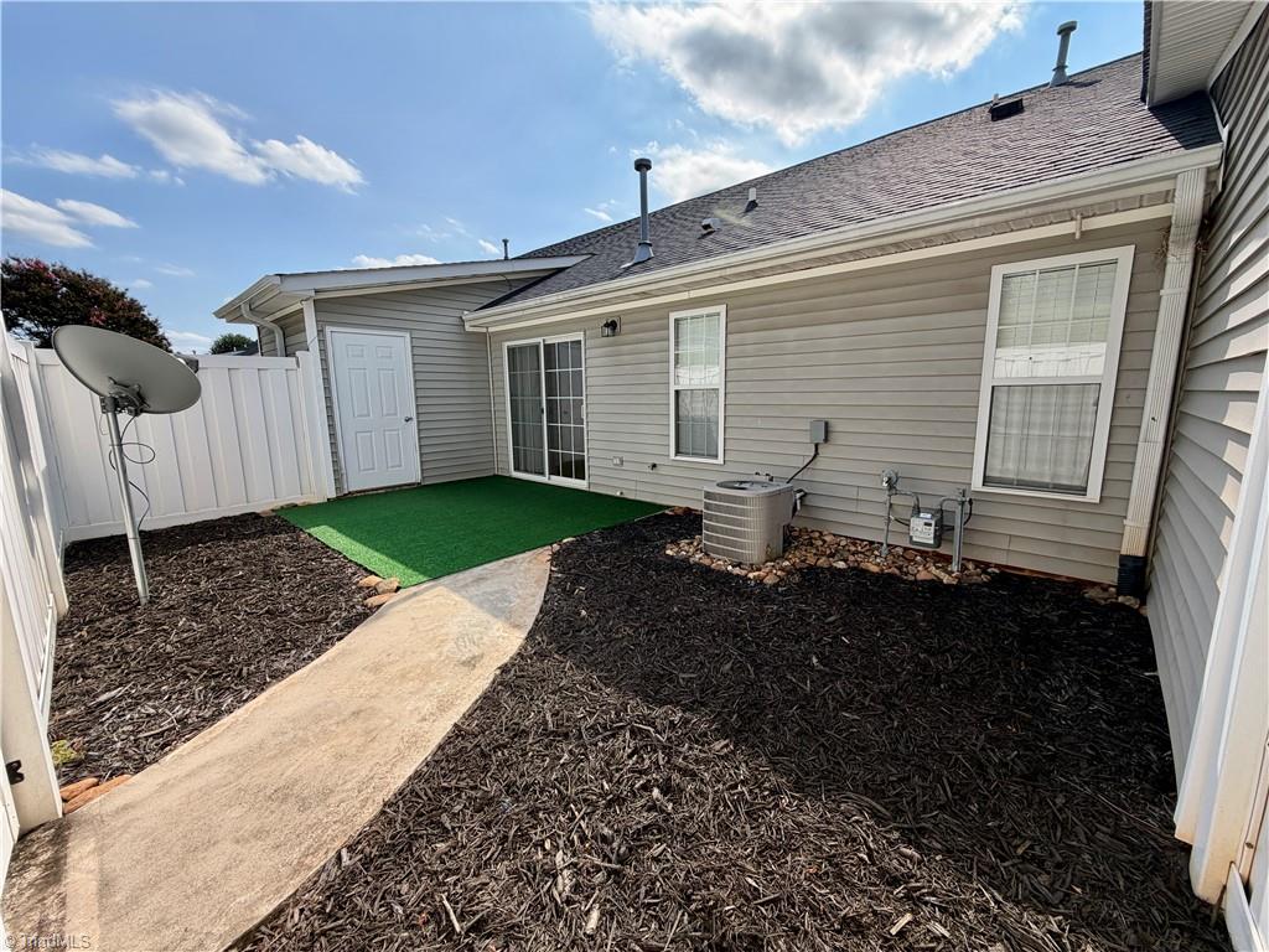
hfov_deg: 102.1
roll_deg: +0.6
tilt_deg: -9.5
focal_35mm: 14
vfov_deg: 85.7
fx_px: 513
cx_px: 634
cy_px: 476
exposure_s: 1/928
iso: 32
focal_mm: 2.22
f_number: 2.2
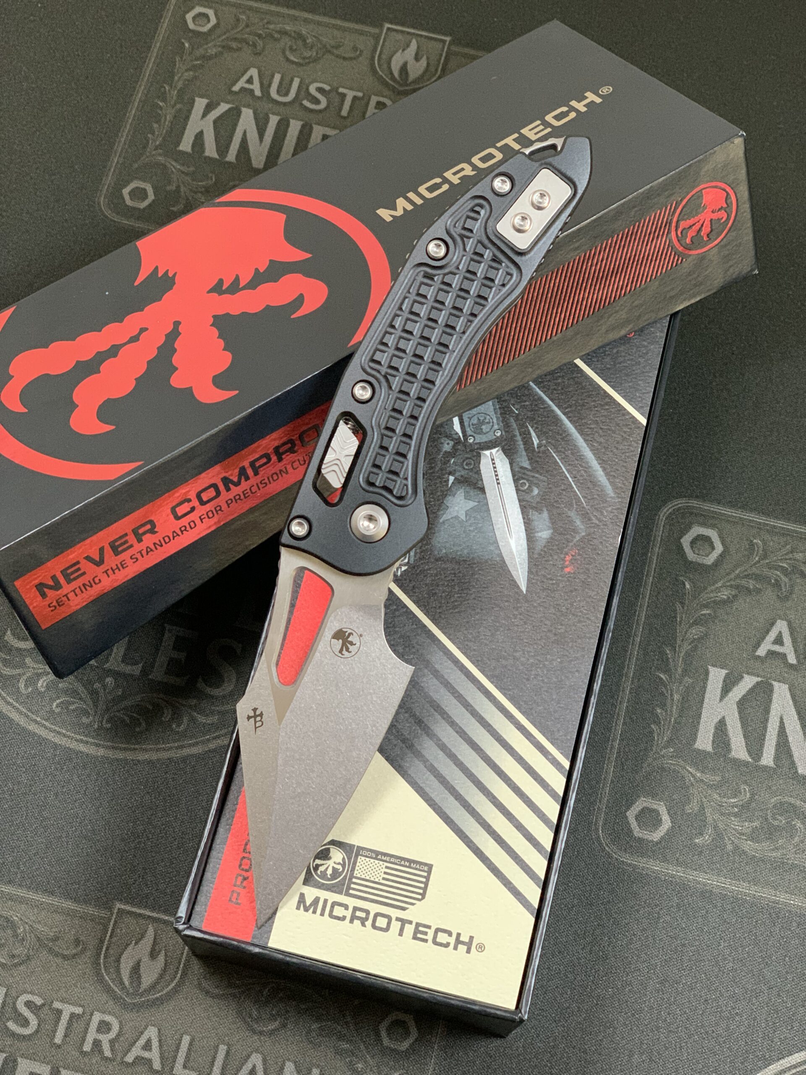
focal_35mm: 52
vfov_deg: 36.8
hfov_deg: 28.0
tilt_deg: -70.3
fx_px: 1614
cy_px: 538
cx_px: 403
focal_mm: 6
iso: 320
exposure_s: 1/50
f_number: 2.4
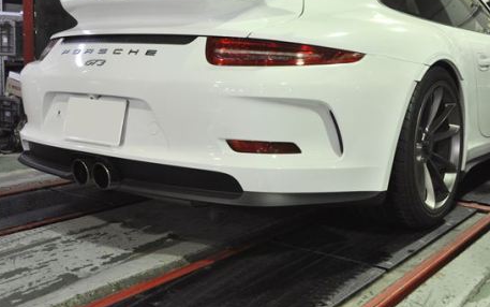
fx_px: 628
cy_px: 108
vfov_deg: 27.3
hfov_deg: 42.6
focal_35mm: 47
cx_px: 272
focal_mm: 24
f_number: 5.6
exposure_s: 1/30
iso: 560
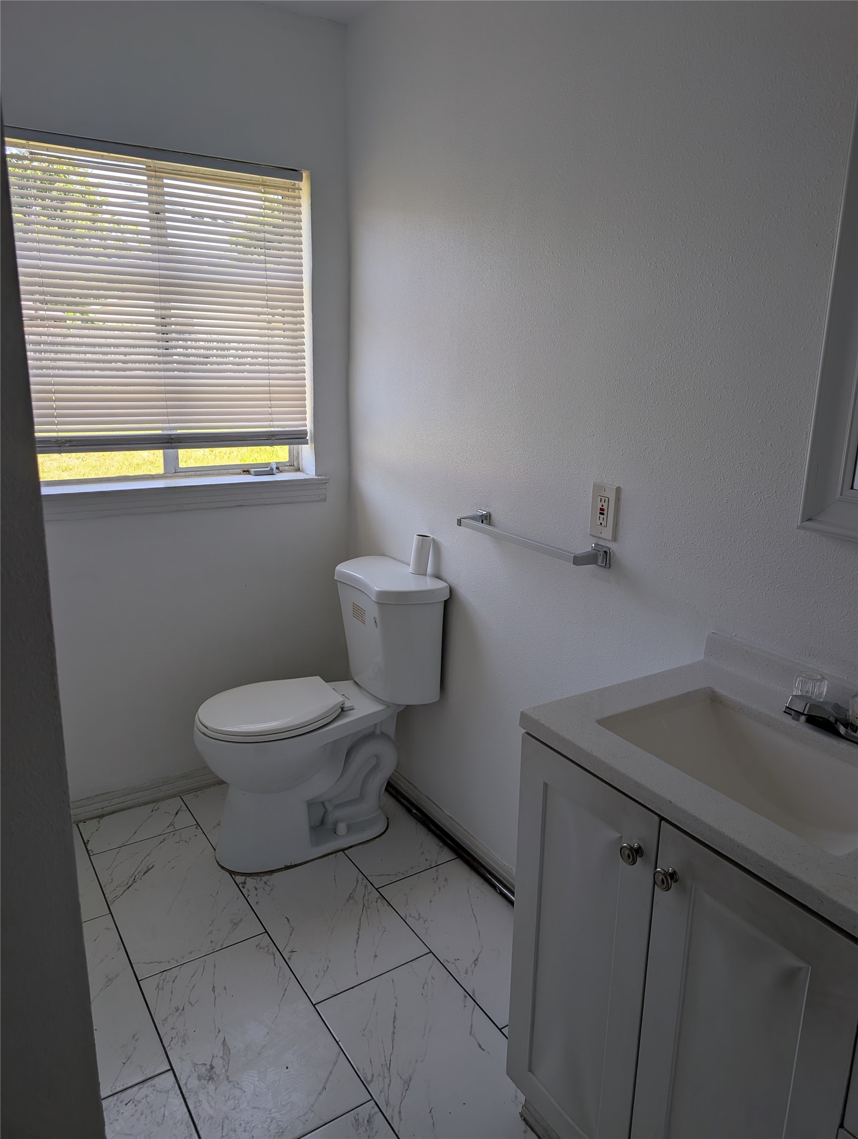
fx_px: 791
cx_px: 429
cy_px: 570
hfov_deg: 57.0
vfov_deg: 71.5
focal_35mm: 24
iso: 16
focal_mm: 6.9
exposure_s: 1/127
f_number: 1.68
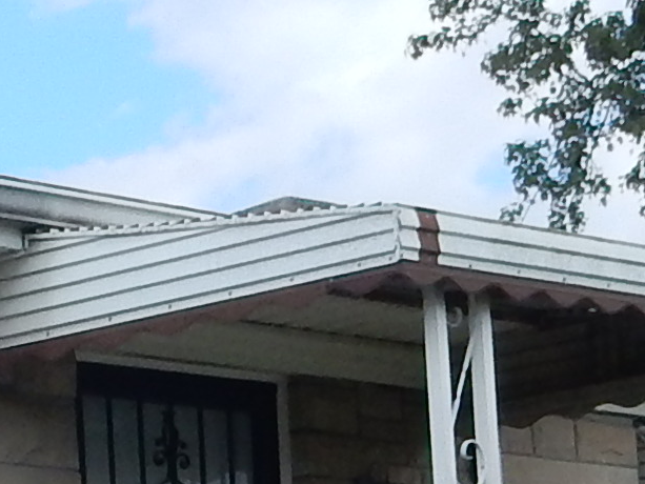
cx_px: -330
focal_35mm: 188
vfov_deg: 7.6
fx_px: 3504
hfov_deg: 10.2
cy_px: 884
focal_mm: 4.5
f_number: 3.7
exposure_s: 1/1000
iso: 125
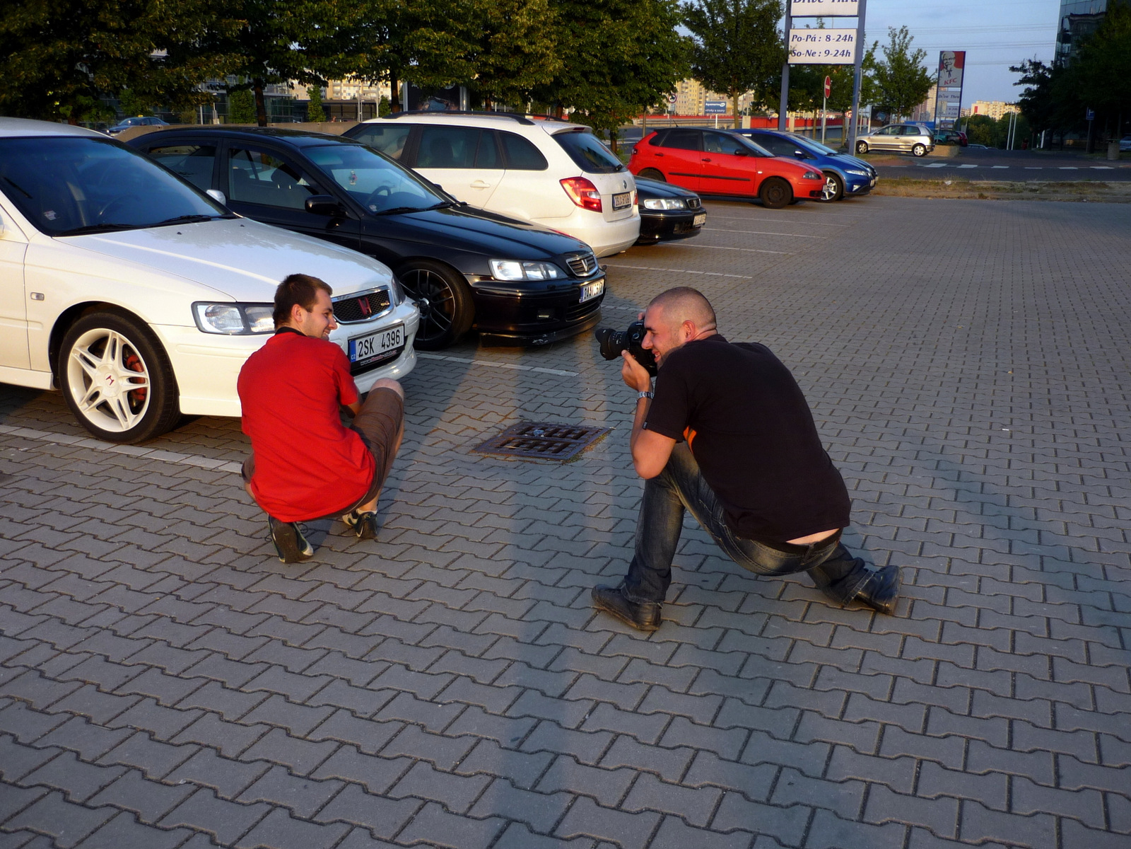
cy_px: 424
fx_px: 1078
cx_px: 566
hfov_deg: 55.4
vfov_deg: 42.9
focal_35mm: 33
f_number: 2.8
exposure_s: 1/320
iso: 100
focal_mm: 5.5
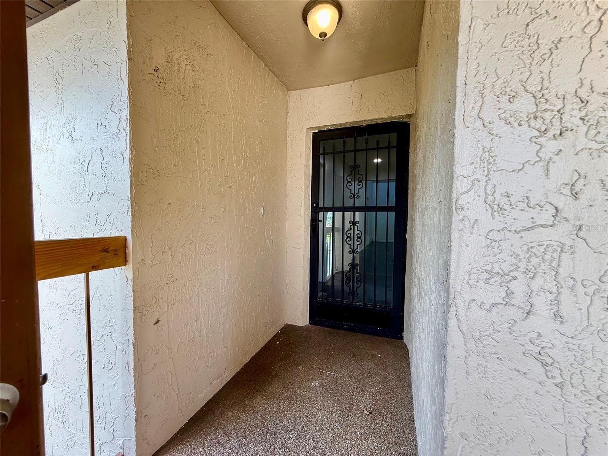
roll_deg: -0.5
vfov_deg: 85.7
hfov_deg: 102.1
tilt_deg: -2.2
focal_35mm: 14
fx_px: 246
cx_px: 304
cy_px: 228
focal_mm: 2.22
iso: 100
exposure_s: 1/120
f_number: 2.2
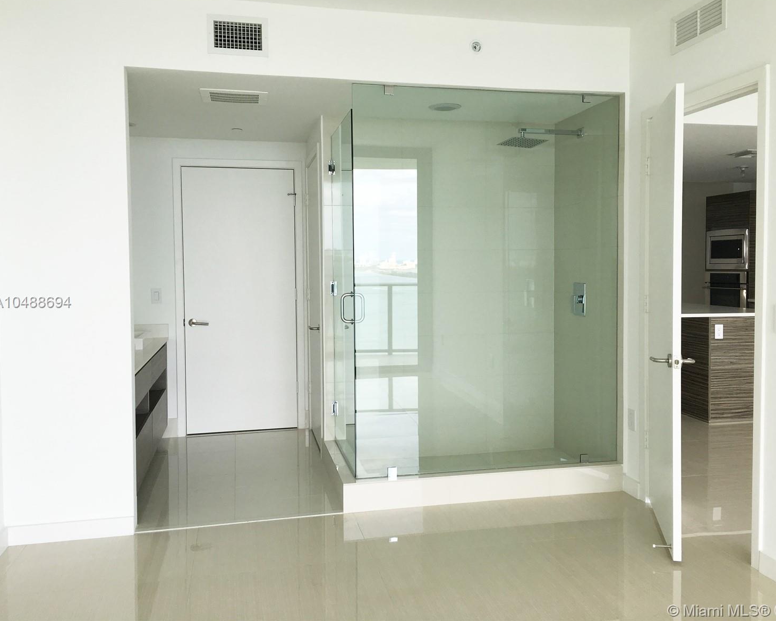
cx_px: 415
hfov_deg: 57.1
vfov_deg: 47.1
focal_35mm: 31
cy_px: 303
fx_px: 712
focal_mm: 4.15
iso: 25
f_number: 2.2
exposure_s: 1/120
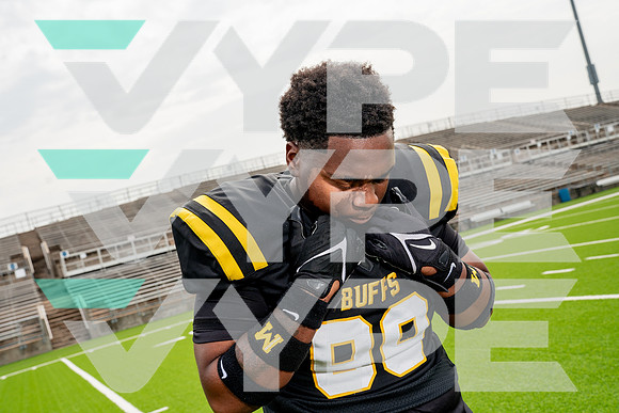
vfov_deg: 32.6
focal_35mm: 41
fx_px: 705
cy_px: 206
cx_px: 310
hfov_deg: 47.4
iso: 100
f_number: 8
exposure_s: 1/250
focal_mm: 41
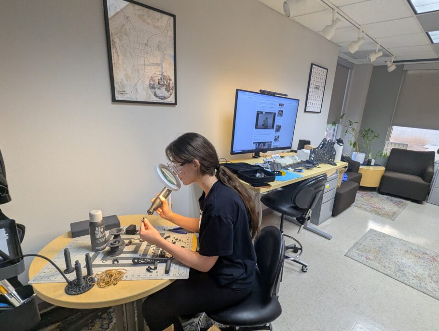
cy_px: 178
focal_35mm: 18
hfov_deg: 87.4
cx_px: 242
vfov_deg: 71.6
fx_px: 229
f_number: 2.2
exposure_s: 1/120
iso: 287
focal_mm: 2.35
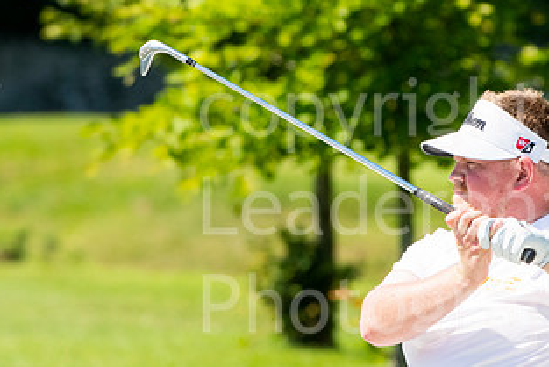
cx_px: 430
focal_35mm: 751
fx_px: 11457
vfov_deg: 1.8
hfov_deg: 2.7
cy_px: 222
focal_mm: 270
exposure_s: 1/2000
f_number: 5.6
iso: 640
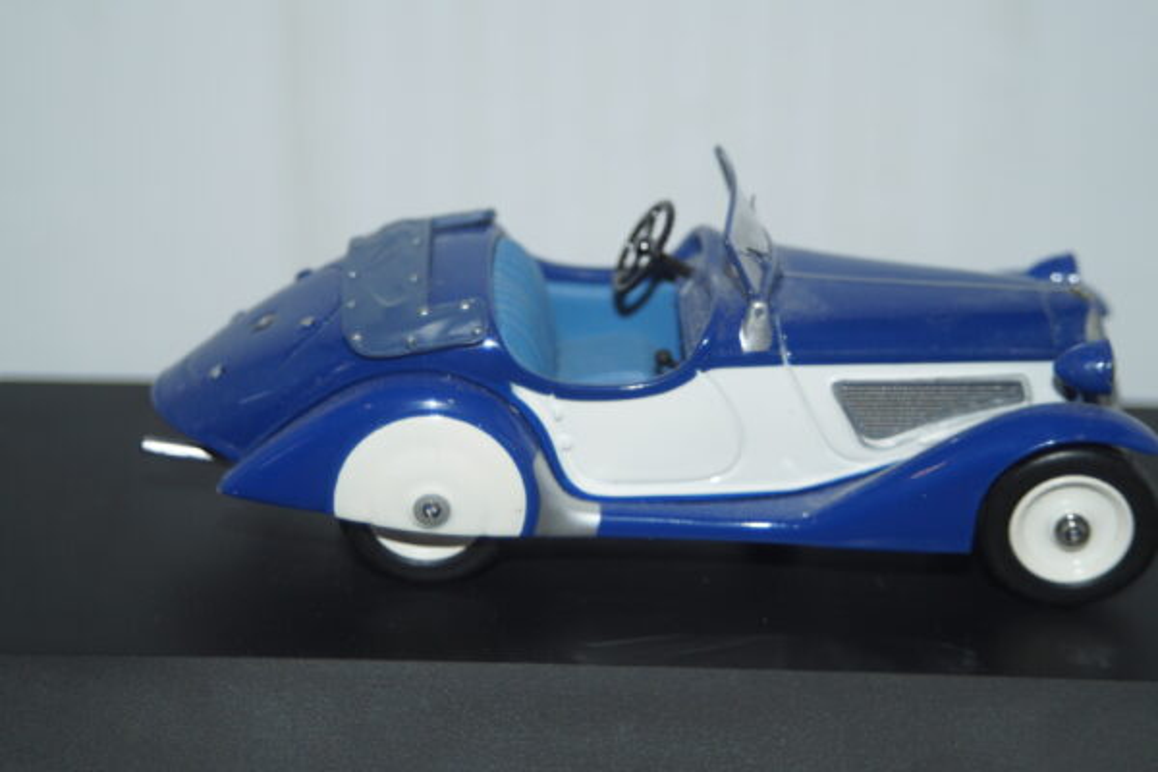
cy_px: 386
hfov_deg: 19.5
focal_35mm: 105
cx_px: 579
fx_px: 3377
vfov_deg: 13.0
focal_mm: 70
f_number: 5.6
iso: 250
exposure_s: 1/60
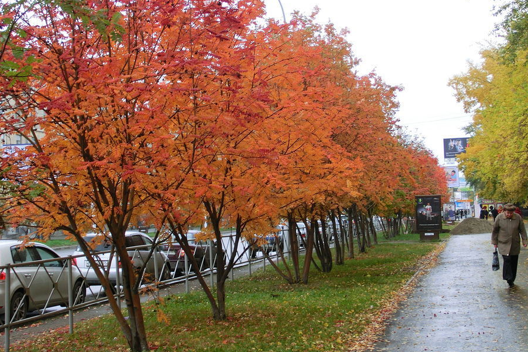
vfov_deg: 18.9
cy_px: 169
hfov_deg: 28.1
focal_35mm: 72
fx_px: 1056
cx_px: 264
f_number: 4.8
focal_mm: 12.29
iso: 100
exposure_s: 1/60
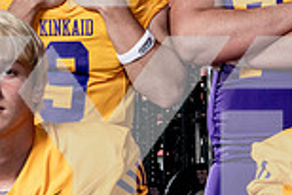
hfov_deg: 12.1
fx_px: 1372
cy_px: 137
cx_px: 184
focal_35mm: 169
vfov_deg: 8.1
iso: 640
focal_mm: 45
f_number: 8
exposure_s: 1/250
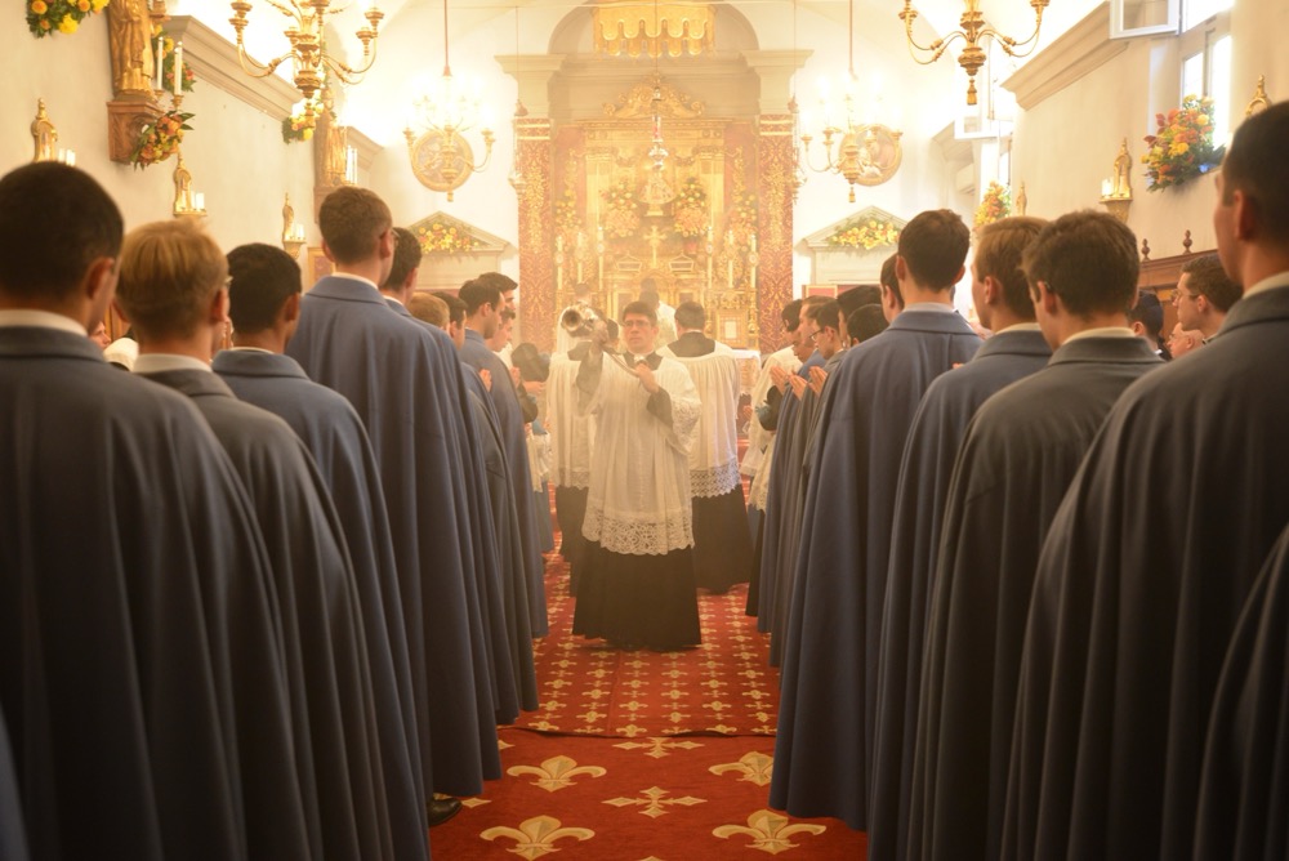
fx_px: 1254
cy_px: 430
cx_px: 644
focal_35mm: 35
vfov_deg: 37.9
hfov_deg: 54.4
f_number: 4
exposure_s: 1/60
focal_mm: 35
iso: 1600
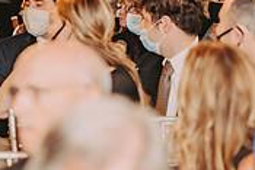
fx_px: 1879
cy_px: 14
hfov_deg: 7.6
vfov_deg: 5.2
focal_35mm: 265
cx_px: -144
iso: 500
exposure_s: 1/60
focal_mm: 80
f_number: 3.2
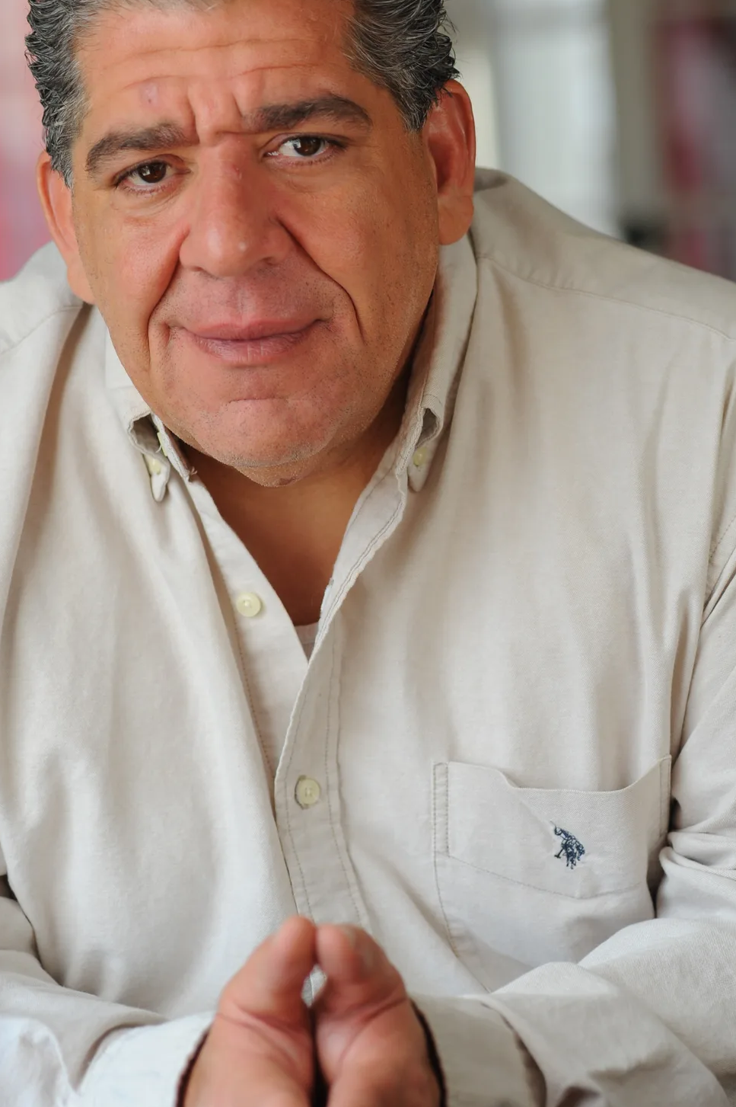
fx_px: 4267
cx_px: 423
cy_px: 520
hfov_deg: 9.9
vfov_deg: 14.8
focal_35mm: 139
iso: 400
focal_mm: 105
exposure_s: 1/320
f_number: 3.5
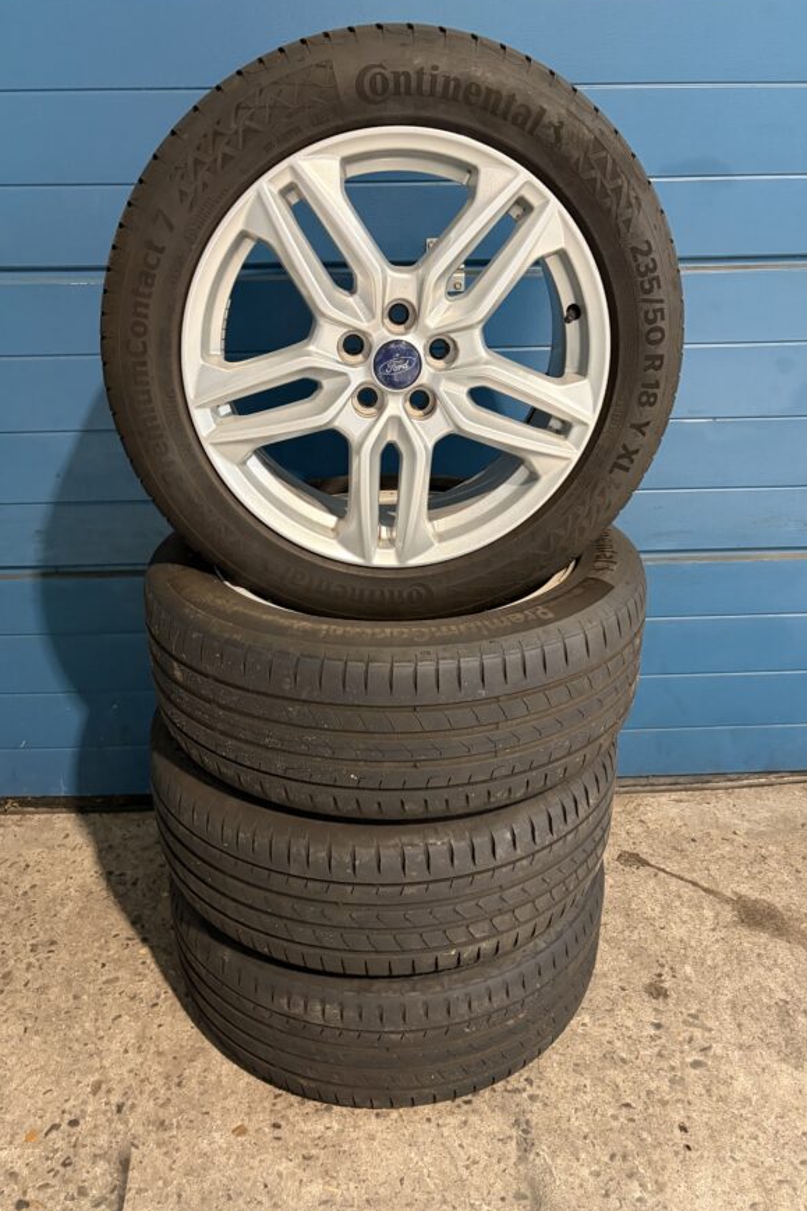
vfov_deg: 65.5
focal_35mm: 28
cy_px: 609
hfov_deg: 46.4
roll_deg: +0.2
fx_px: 942
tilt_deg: -26.0
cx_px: 380
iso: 400
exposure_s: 1/60
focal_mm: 5.96
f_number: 1.6
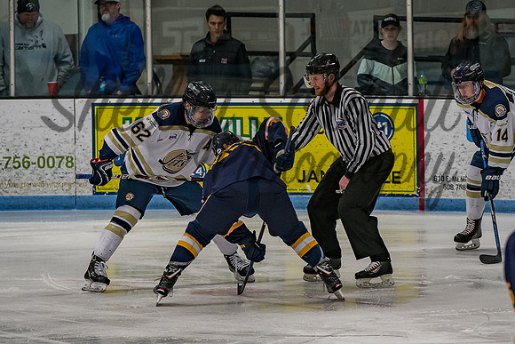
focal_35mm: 378
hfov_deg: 5.4
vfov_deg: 3.6
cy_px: 148
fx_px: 5413
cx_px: 304
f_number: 3.2
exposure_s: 1/800
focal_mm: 175
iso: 640
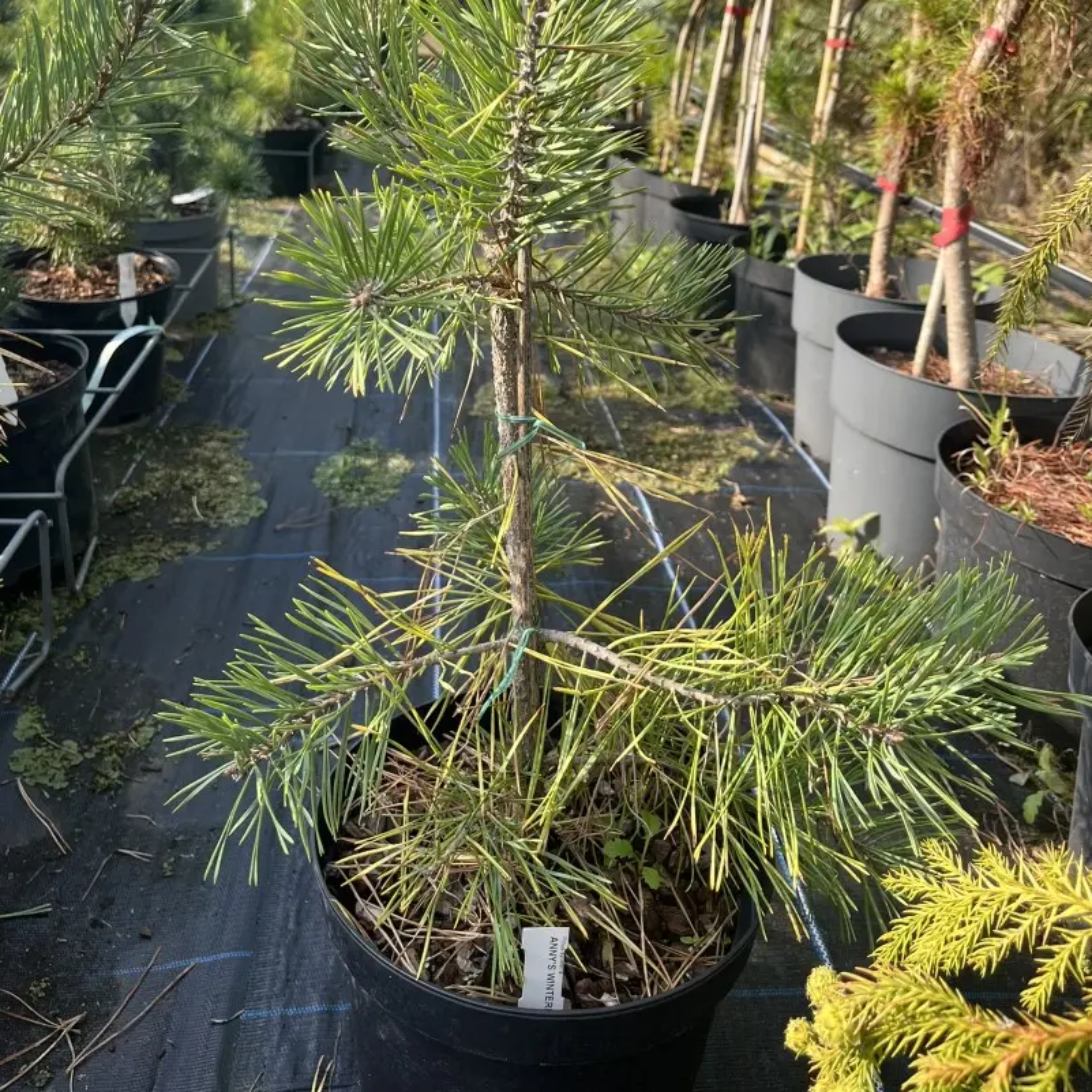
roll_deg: -4.2
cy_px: 387
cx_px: 545
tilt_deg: -19.0
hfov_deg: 52.5
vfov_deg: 51.8
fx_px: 1106
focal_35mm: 31
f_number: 1.6
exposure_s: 1/737
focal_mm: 5.1
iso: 50
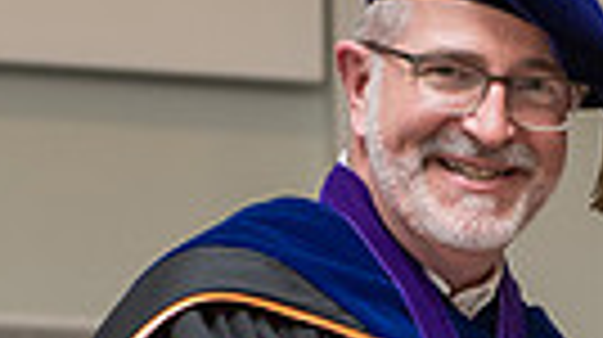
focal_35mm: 318
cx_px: 486
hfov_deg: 6.8
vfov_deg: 3.8
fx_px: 5078
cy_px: 597
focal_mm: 70
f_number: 4.5
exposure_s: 1/200
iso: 1250
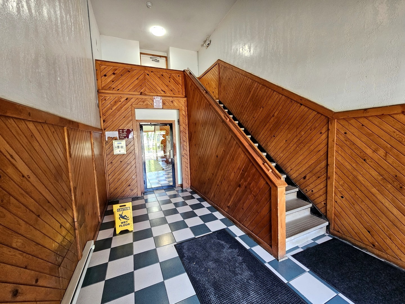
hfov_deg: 106.2
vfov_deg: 89.9
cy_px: 152
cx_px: 202
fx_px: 152
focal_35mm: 13
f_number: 2.2
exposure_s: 1/60
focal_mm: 2.2
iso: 320
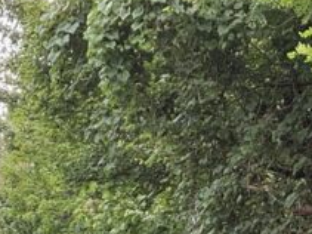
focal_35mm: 455
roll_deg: -0.3
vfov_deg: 3.2
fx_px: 4099
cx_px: 340
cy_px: 422
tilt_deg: +4.1
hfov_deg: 4.4
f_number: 2.8
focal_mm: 15.66
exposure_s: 1/126
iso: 64
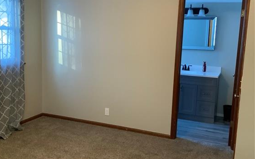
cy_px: 78
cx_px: 125
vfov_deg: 30.5
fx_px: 292
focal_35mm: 42
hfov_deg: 47.2
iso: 250
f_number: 1.8
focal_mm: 3
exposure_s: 1/40
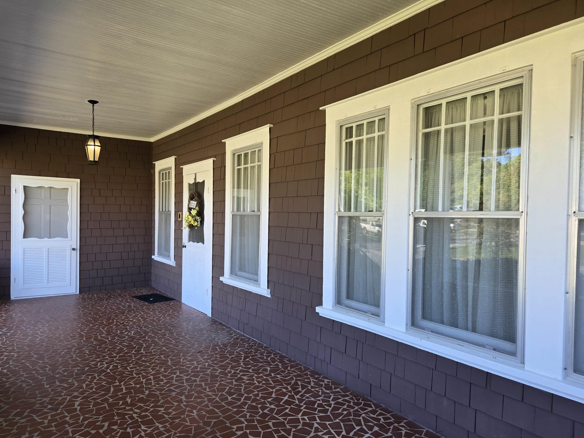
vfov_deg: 56.8
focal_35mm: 24
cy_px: 223
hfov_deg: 71.6
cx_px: 288
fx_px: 405
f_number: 1.8
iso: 50
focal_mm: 5.4
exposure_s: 1/180
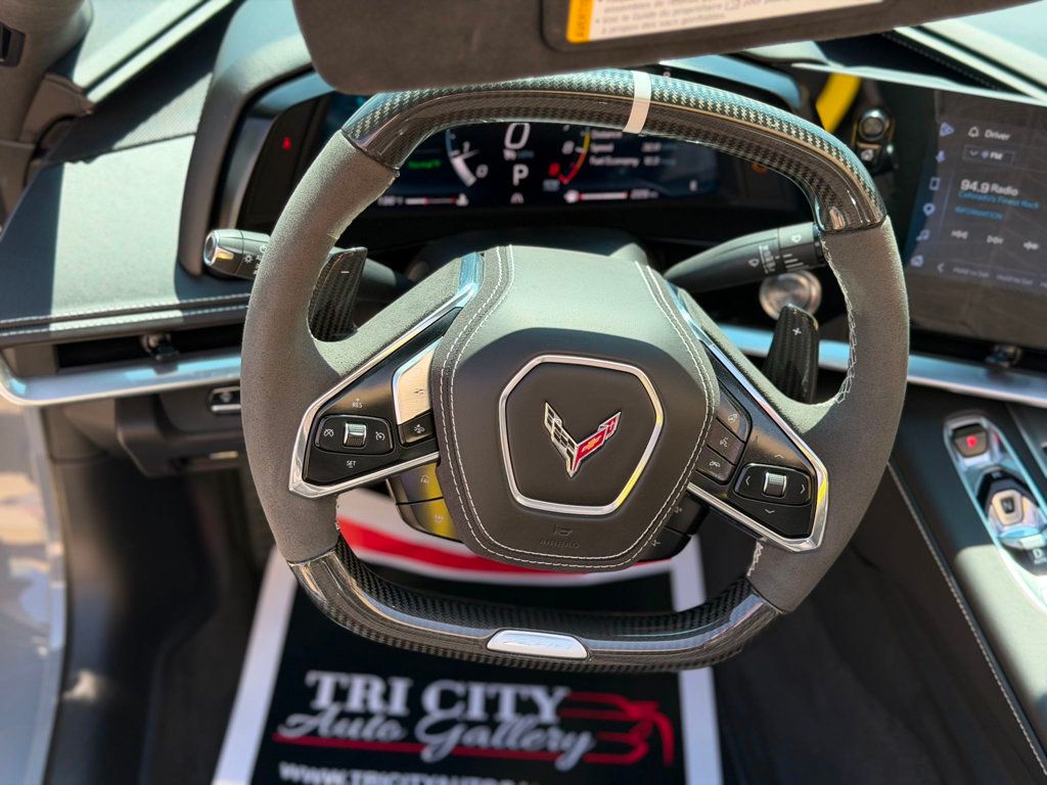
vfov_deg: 30.3
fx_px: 1452
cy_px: 392
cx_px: 524
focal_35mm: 48
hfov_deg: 39.7
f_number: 1.78
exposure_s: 1/545
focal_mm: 6.76
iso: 64
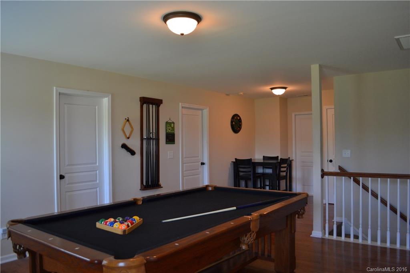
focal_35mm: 27
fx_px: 307
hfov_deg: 67.4
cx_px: 205
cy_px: 136
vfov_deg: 47.9
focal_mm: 18
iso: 560
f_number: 3.5
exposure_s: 1/60
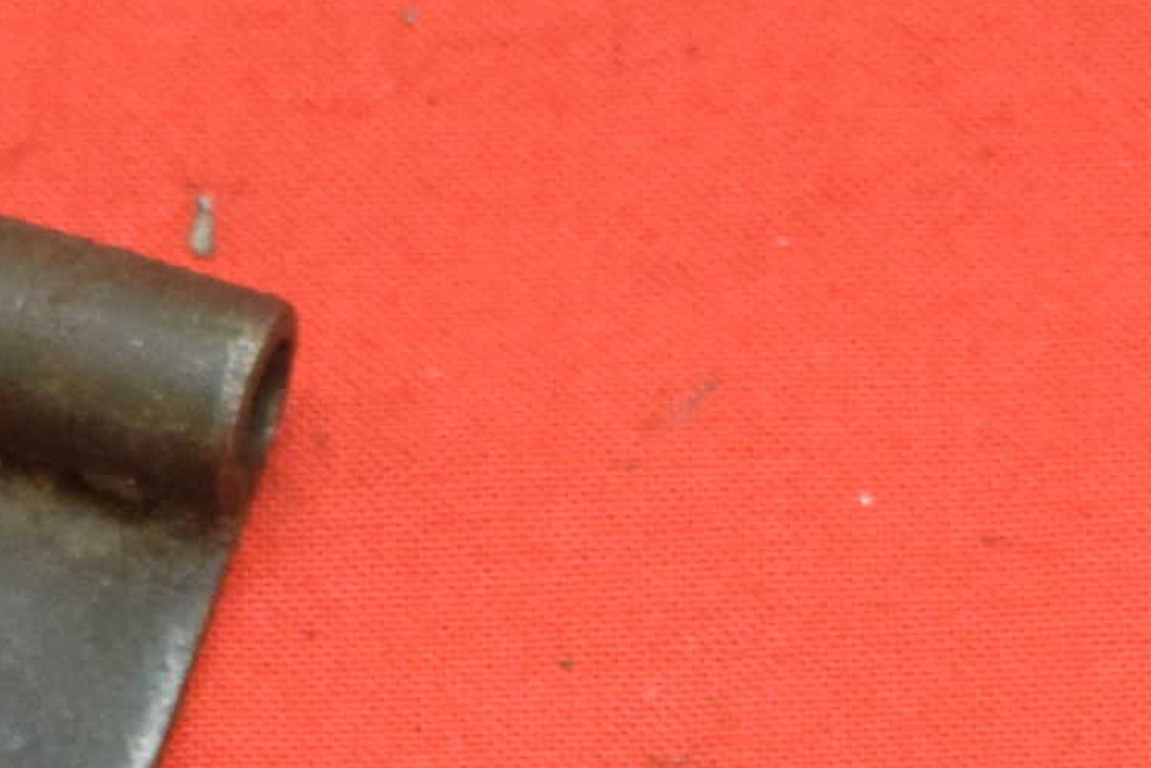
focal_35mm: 280
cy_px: 1690
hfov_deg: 7.4
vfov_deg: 4.8
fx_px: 8952
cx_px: 371
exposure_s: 1/100
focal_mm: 31
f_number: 5
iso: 2000
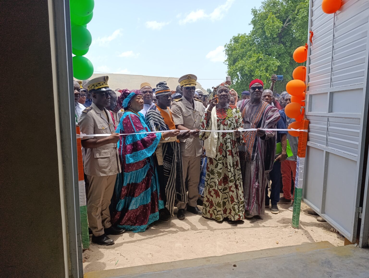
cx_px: 184
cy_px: 139
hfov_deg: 73.8
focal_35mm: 23
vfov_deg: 59.0
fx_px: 246
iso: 50
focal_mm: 6.14
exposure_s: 1/322
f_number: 1.6
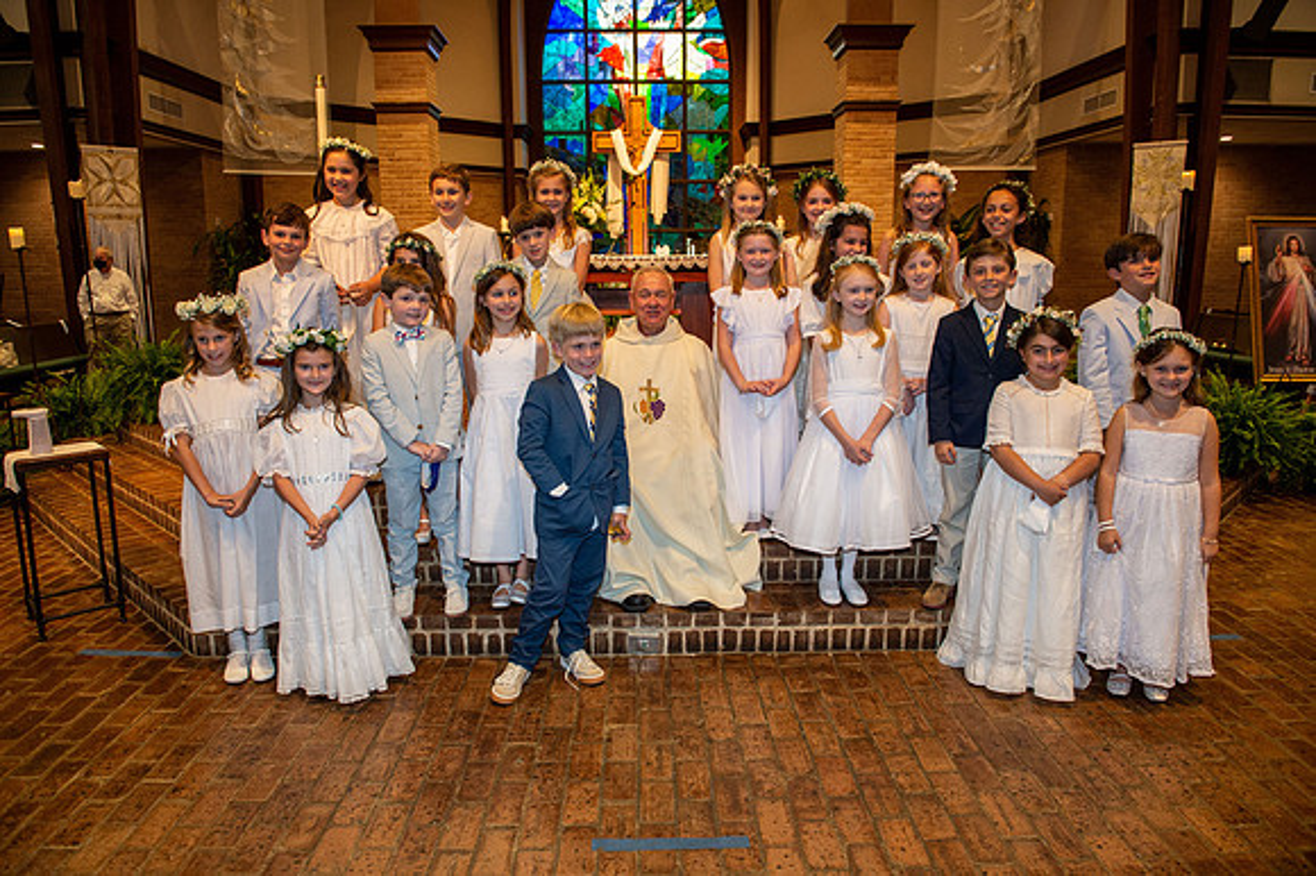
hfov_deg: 73.8
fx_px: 877
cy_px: 438
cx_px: 658
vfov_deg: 53.1
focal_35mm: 24
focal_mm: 24
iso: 1600
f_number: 5
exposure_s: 1/125
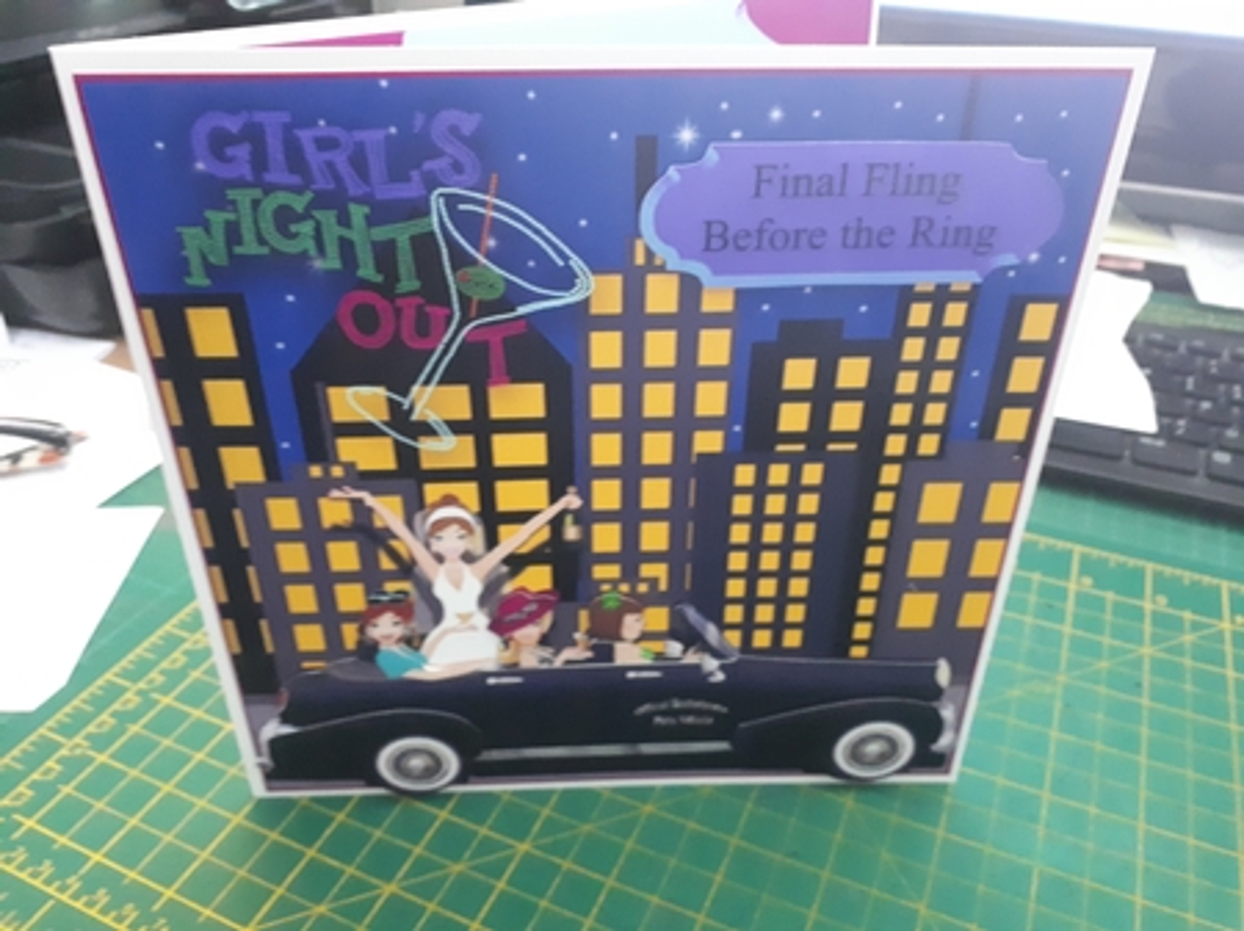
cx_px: 622
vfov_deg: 51.3
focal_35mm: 27
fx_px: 970
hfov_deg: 65.4
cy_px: 466
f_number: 1.9
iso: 1000
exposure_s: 1/17
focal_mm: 3.6
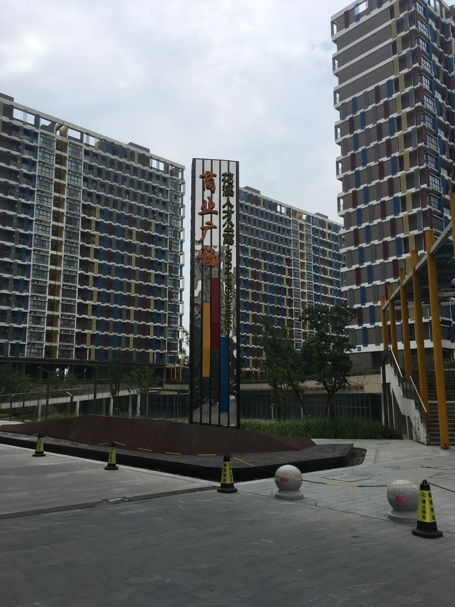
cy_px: 304
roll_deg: +1.1
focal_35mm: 29
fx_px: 508
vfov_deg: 61.7
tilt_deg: +11.0
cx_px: 228
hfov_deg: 48.2
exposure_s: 1/2653
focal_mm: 4.15
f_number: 2.2
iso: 25
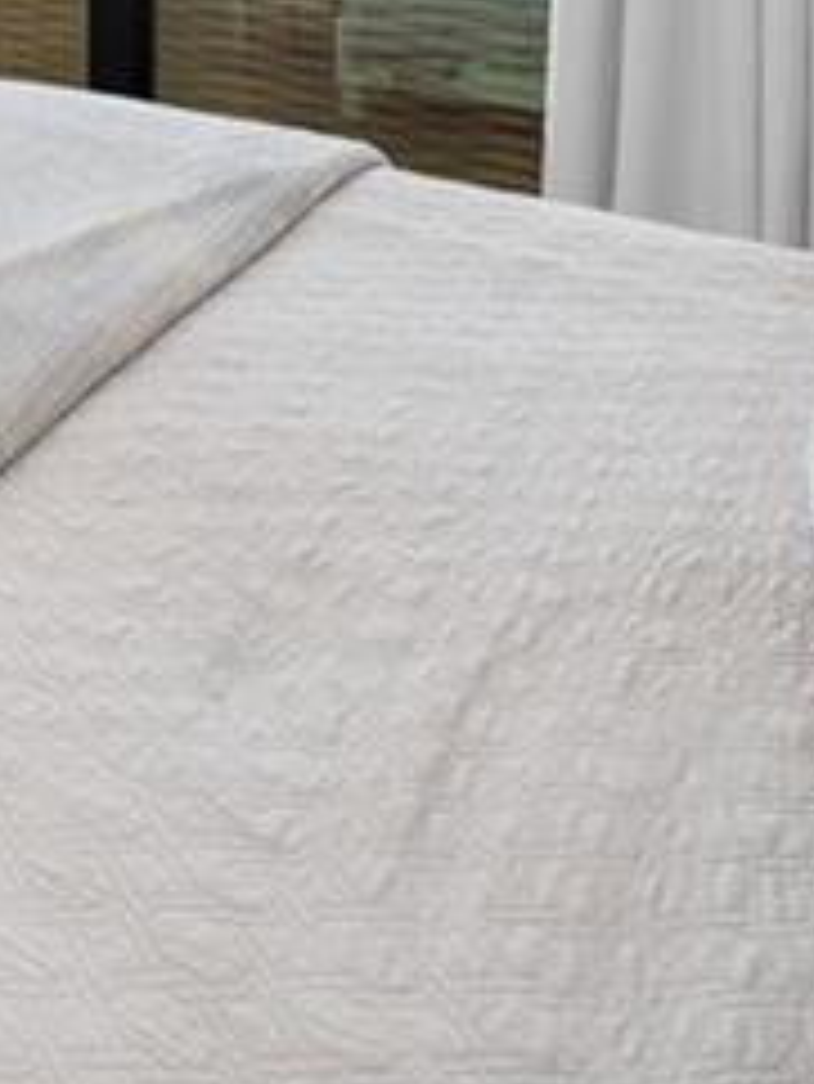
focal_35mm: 49
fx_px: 1535
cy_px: -346
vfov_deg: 30.3
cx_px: -522
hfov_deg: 22.3
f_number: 9
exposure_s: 1/2.5
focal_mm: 12
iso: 100
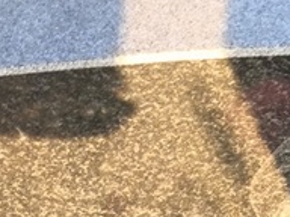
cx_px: 425
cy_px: 442
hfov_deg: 9.3
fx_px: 1743
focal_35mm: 208
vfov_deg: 6.9
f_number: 1.7
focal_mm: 4.71
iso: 50
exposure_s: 1/100
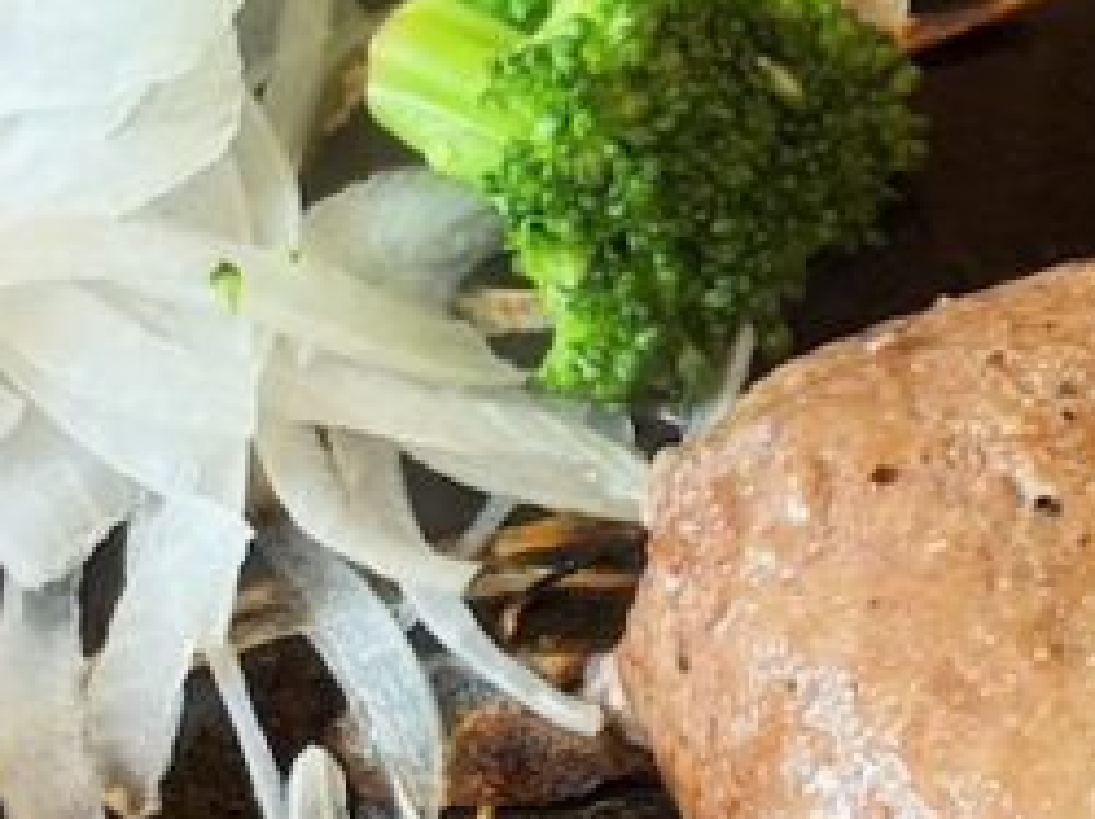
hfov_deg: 9.2
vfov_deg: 7.0
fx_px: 6731
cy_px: 526
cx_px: 1086
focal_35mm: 213
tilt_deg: -49.4
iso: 40
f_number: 1.6
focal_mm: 5.96
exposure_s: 1/121
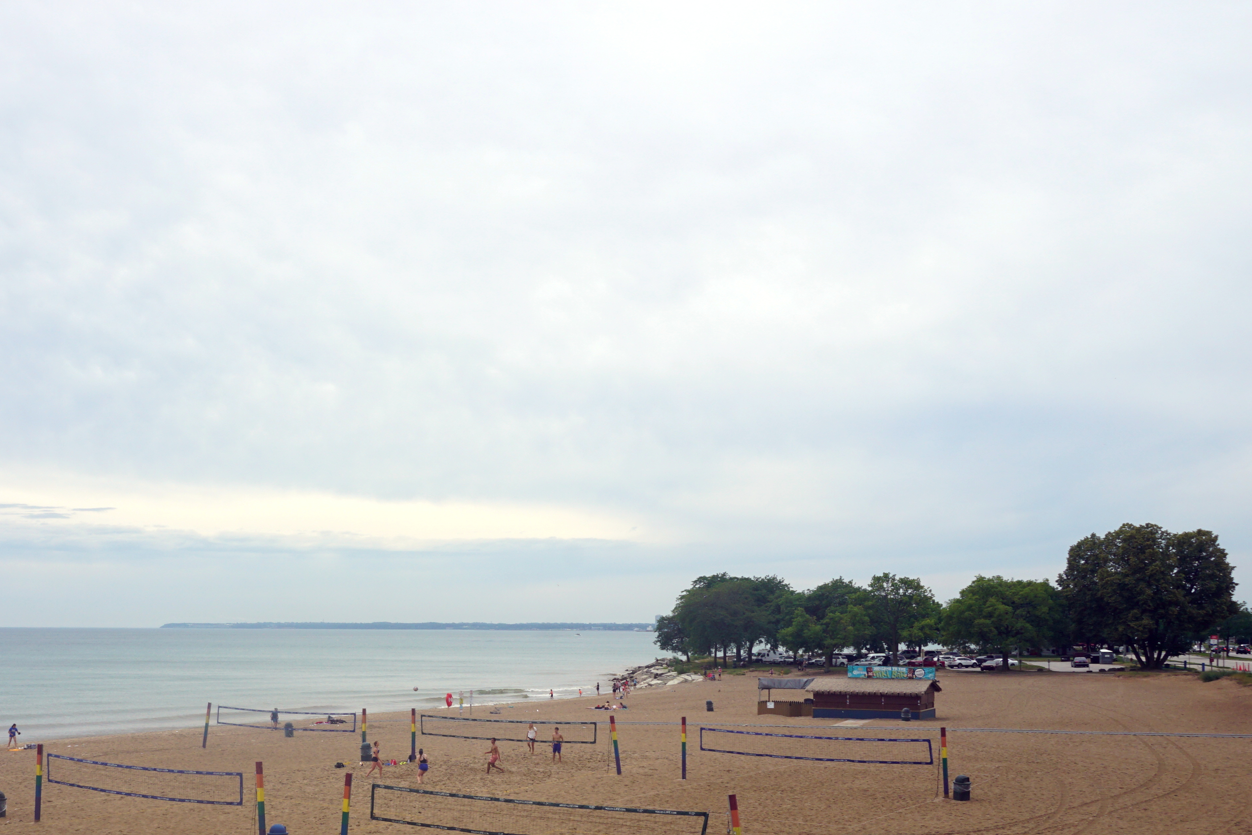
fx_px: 1321
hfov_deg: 49.1
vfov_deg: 34.4
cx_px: 342
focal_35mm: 38
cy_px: 611
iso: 100
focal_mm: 16
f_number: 11
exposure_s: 1/200
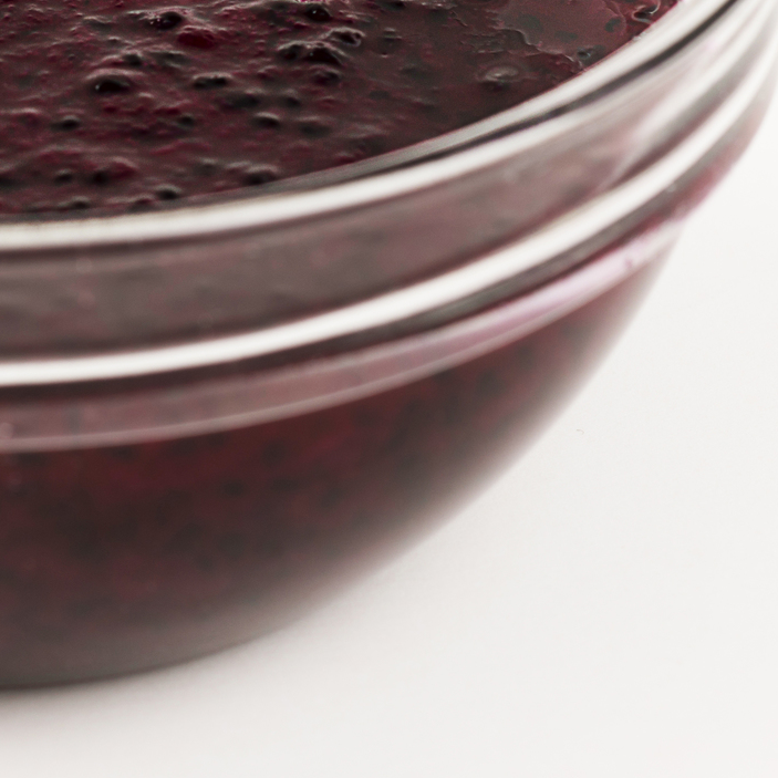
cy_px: -49
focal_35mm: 257
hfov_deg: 6.8
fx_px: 6535
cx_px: 8
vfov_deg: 6.8
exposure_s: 1/100
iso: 100
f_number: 9
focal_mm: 85
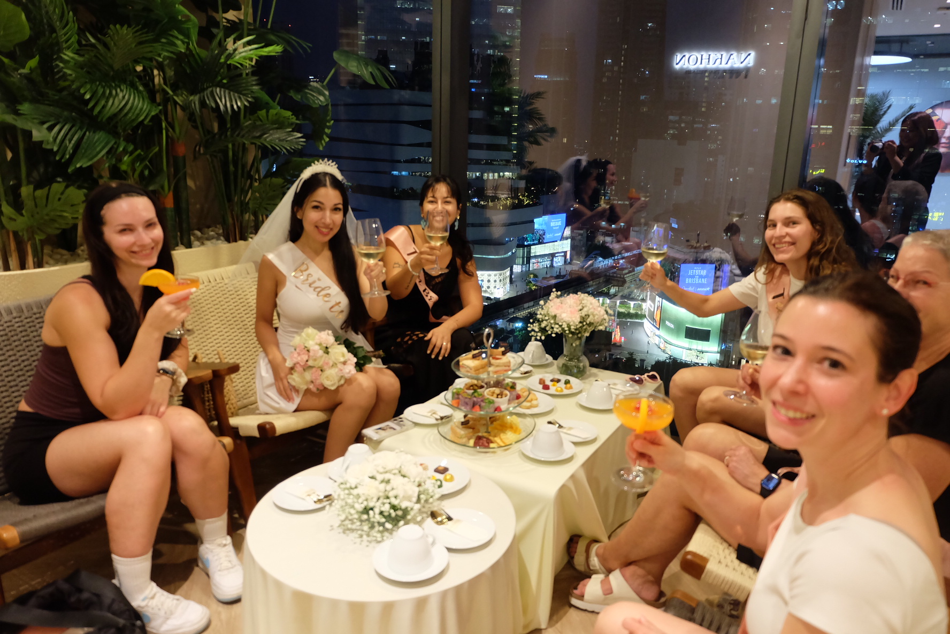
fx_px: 660
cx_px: 475
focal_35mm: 25
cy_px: 317
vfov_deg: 51.3
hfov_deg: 71.5
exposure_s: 1/30
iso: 1600
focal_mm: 16.7
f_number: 3.5
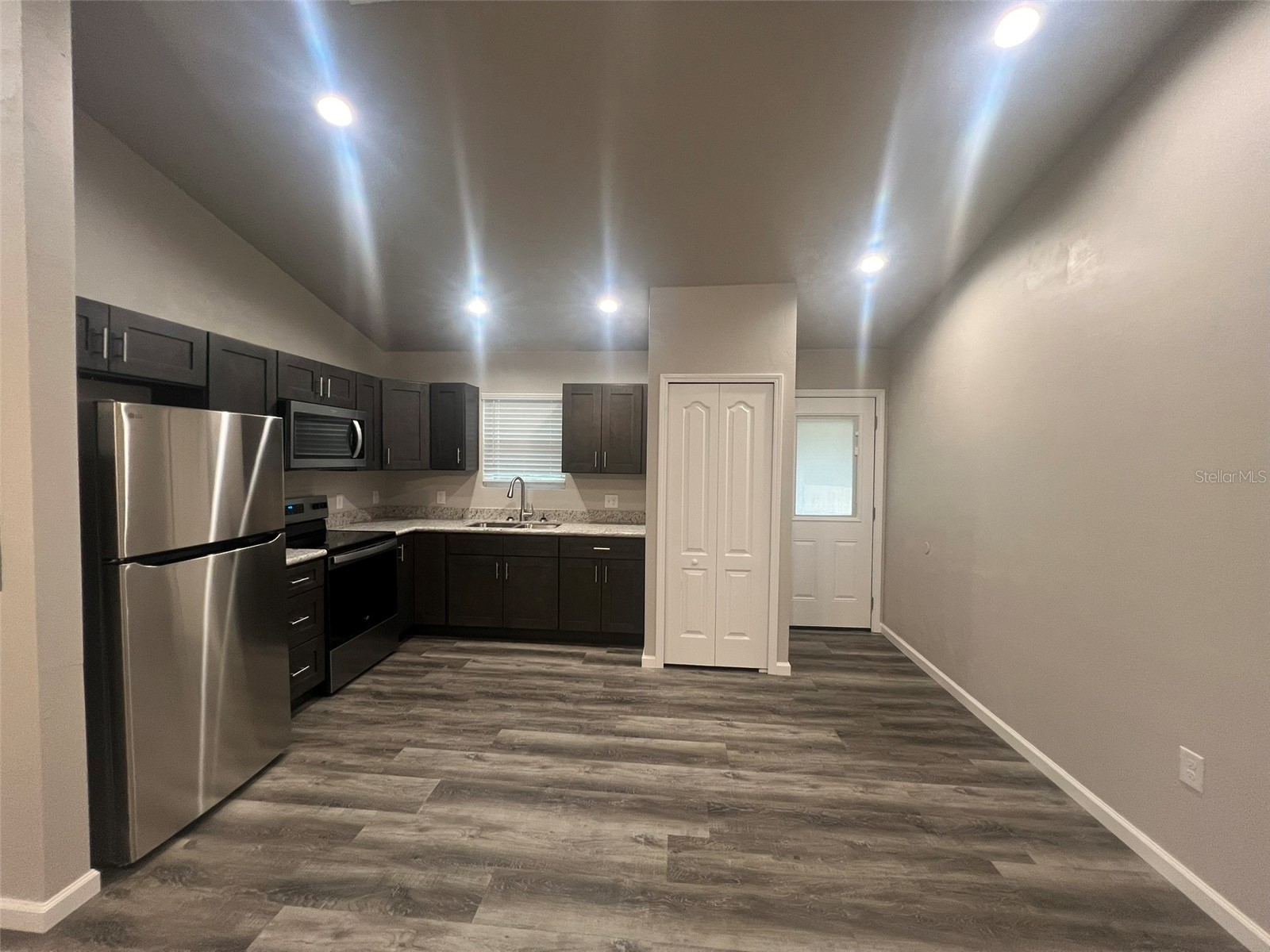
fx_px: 477
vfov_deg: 89.9
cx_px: 635
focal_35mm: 13
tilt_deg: -1.1
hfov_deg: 106.2
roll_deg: -1.2
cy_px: 476
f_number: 1.8
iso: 200
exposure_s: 1/60
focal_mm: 1.57
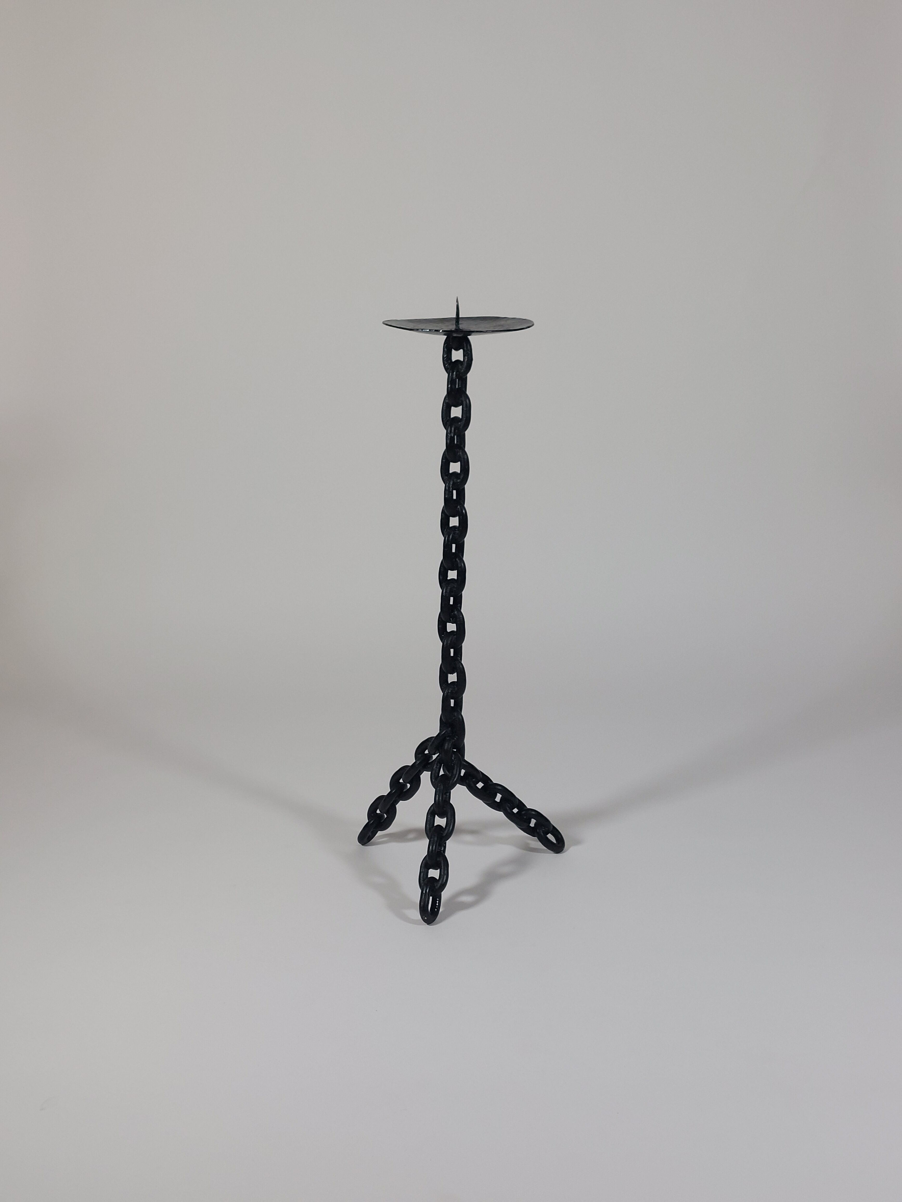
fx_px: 834
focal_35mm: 24
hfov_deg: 56.8
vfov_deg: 71.6
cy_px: 601
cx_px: 451
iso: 32
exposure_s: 1/50
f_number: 1.8
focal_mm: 5.23
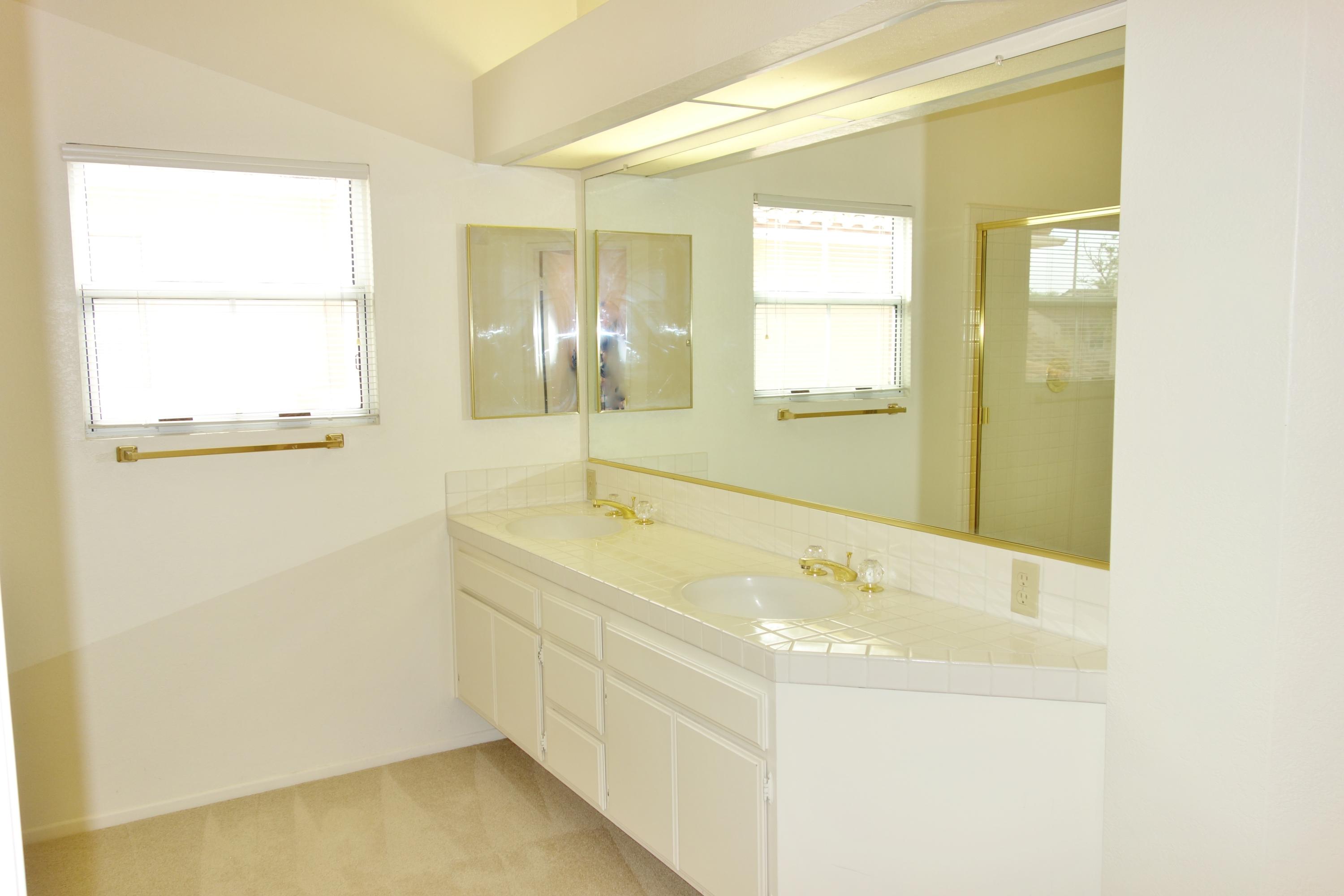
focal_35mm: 28
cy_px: 448
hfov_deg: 65.5
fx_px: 1045
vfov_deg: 46.4
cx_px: 672
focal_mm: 10.4
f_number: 1.8
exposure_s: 1/100
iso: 125
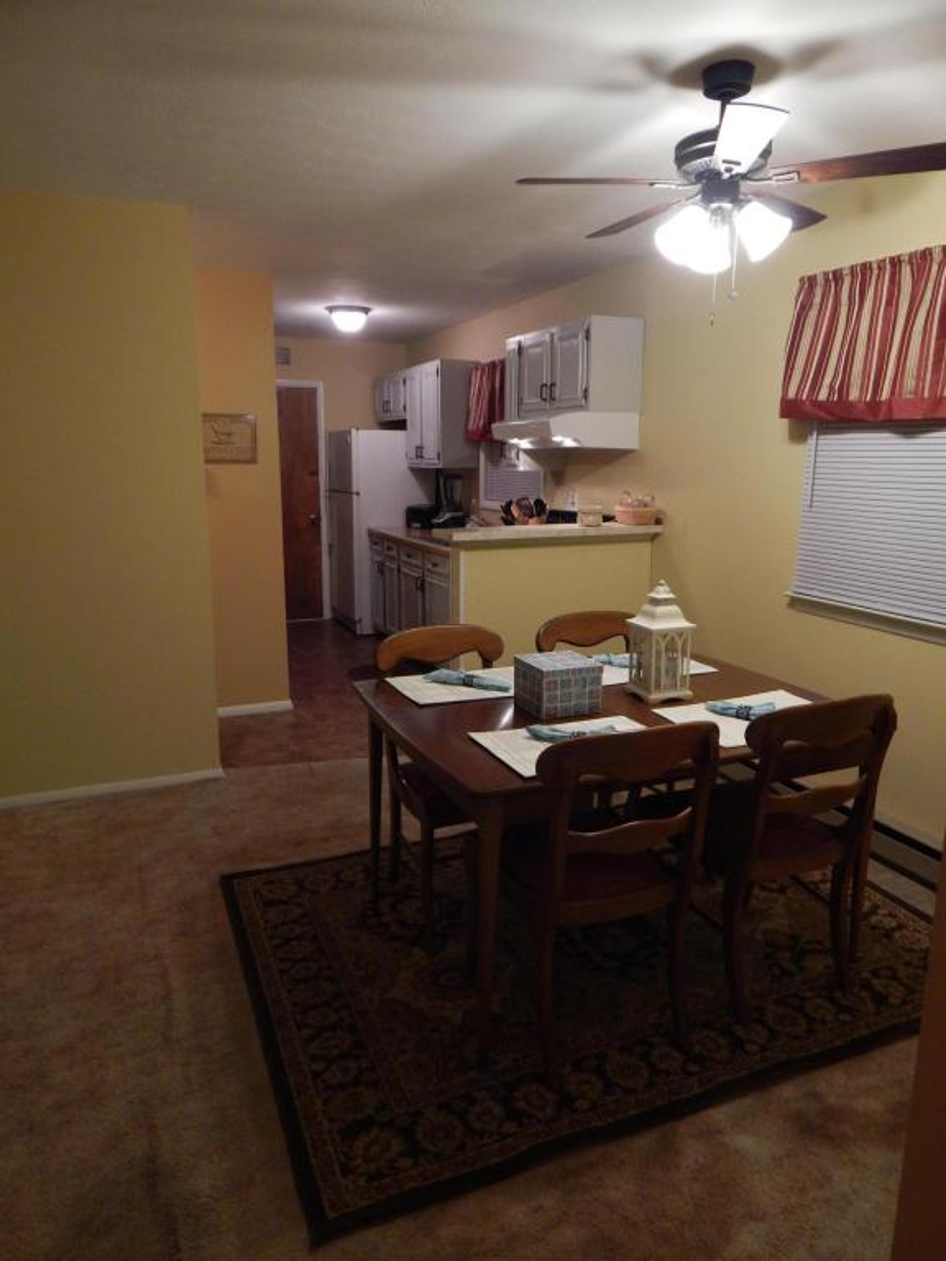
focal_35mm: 22
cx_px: 473
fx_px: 802
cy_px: 630
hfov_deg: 61.1
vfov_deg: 76.4
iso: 280
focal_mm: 4
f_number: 3
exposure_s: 1/30
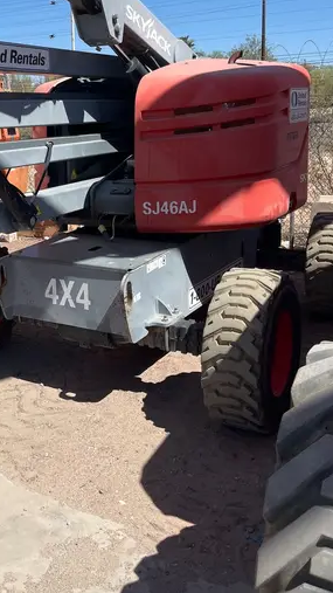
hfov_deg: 28.4
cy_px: 190
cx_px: 67
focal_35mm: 41
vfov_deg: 48.4
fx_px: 644
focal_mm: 5.1
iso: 50
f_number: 1.6
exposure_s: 1/3521
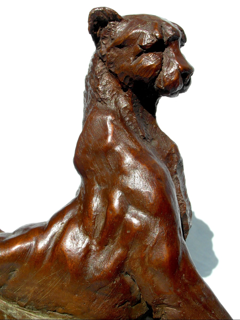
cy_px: 160
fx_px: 490
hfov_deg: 27.5
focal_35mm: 53
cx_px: 120
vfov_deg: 36.2
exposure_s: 1/500
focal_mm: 8.7
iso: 80
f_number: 6
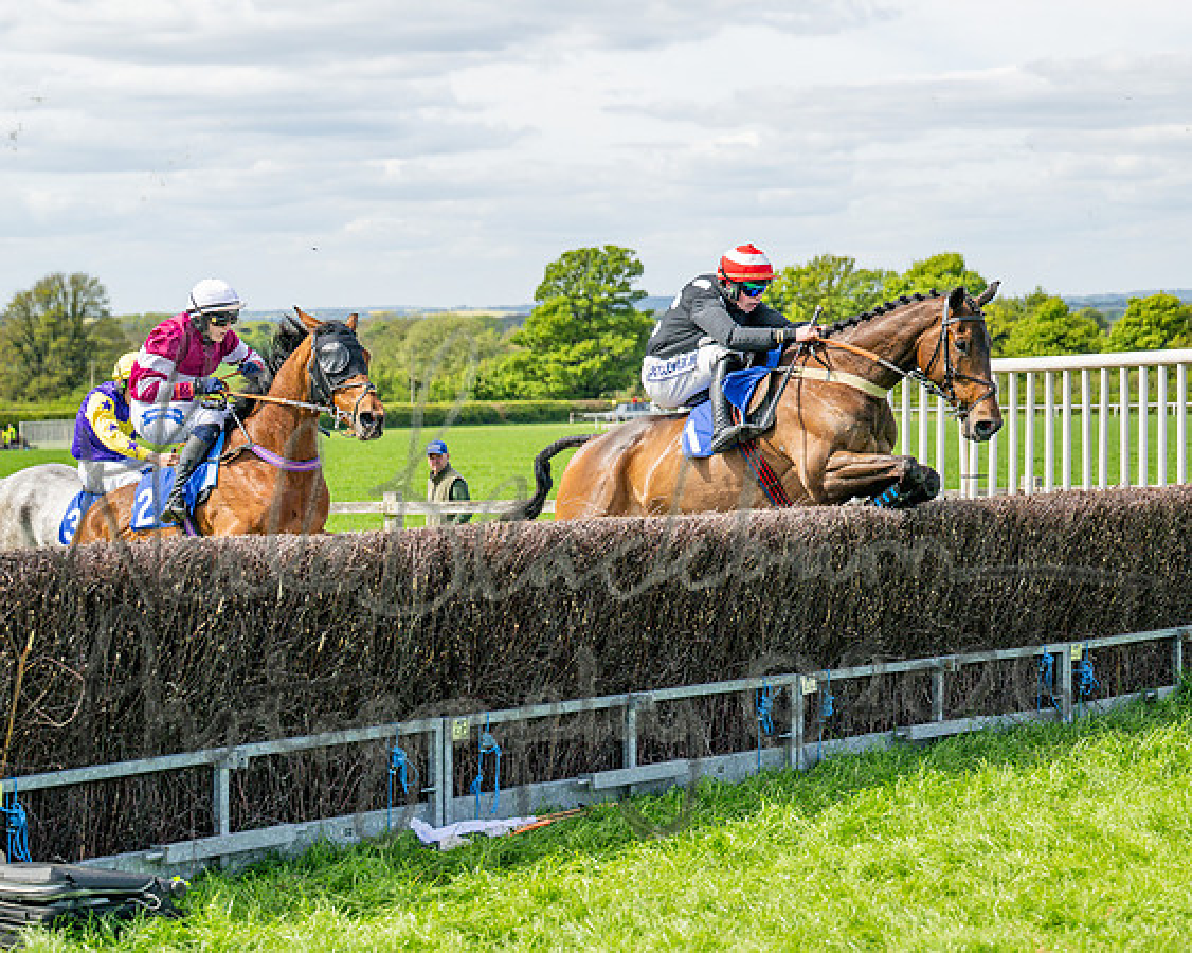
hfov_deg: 20.6
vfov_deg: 16.5
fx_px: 3276
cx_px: 545
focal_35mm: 93
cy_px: 491
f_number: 4
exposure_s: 1/3200
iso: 400
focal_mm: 80
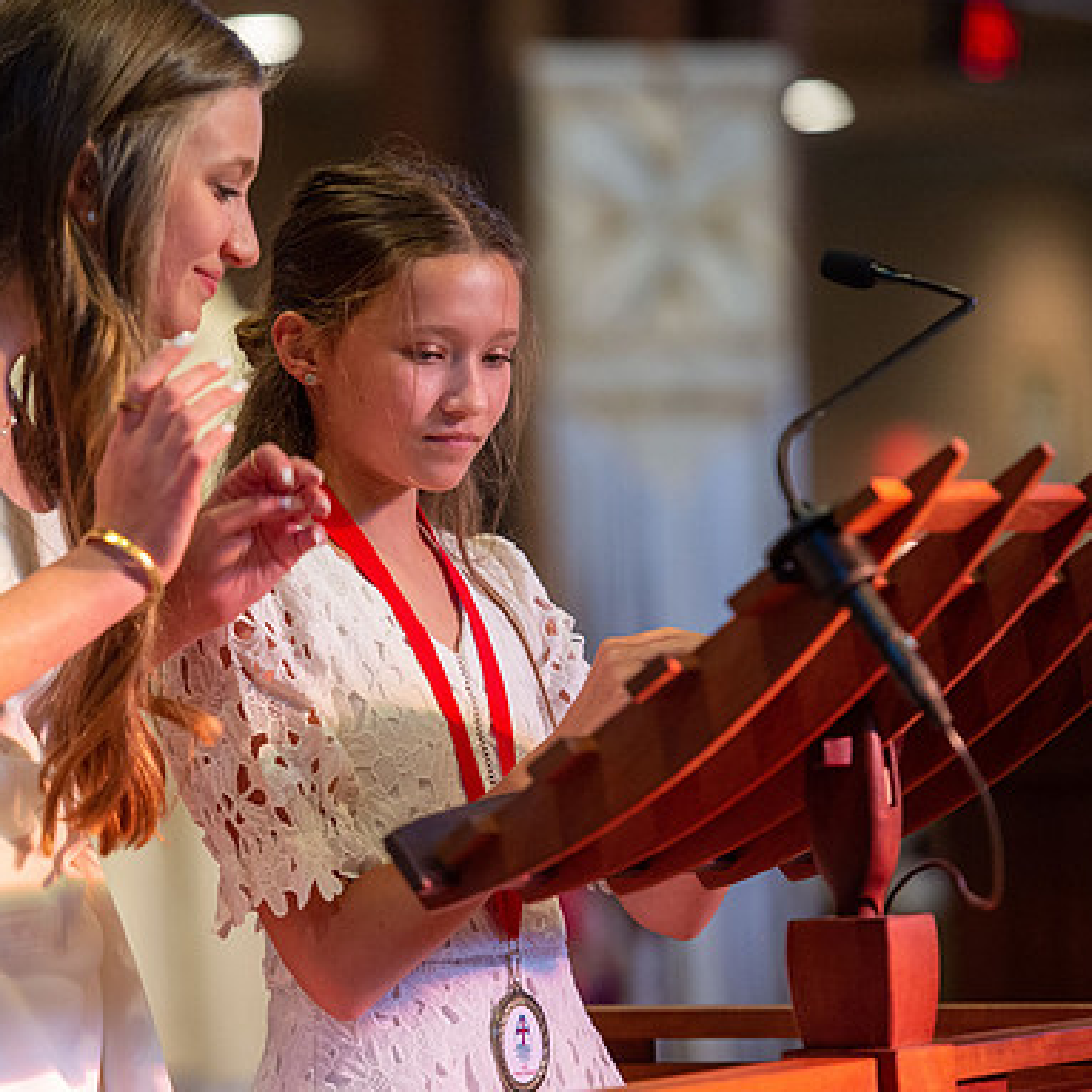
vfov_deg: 8.5
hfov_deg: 8.5
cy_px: 547
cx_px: 359
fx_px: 7352
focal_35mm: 206
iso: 3200
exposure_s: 1/250
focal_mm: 160
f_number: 3.5
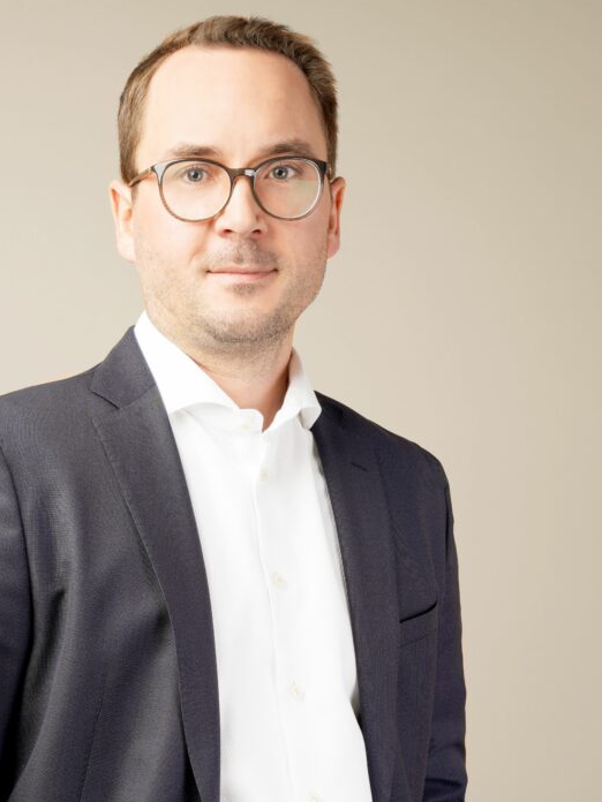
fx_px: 2435
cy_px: 638
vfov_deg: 18.6
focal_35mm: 105
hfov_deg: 14.1
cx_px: 195
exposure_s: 1/125
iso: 125
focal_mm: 66
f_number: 10
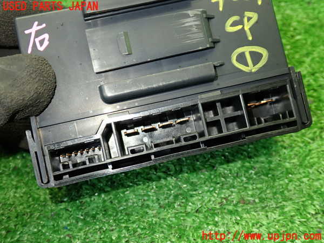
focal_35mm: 38
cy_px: 122
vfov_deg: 37.7
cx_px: 162
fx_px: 356
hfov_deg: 49.0
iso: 320
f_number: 2.7
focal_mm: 6.83
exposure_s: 1/40
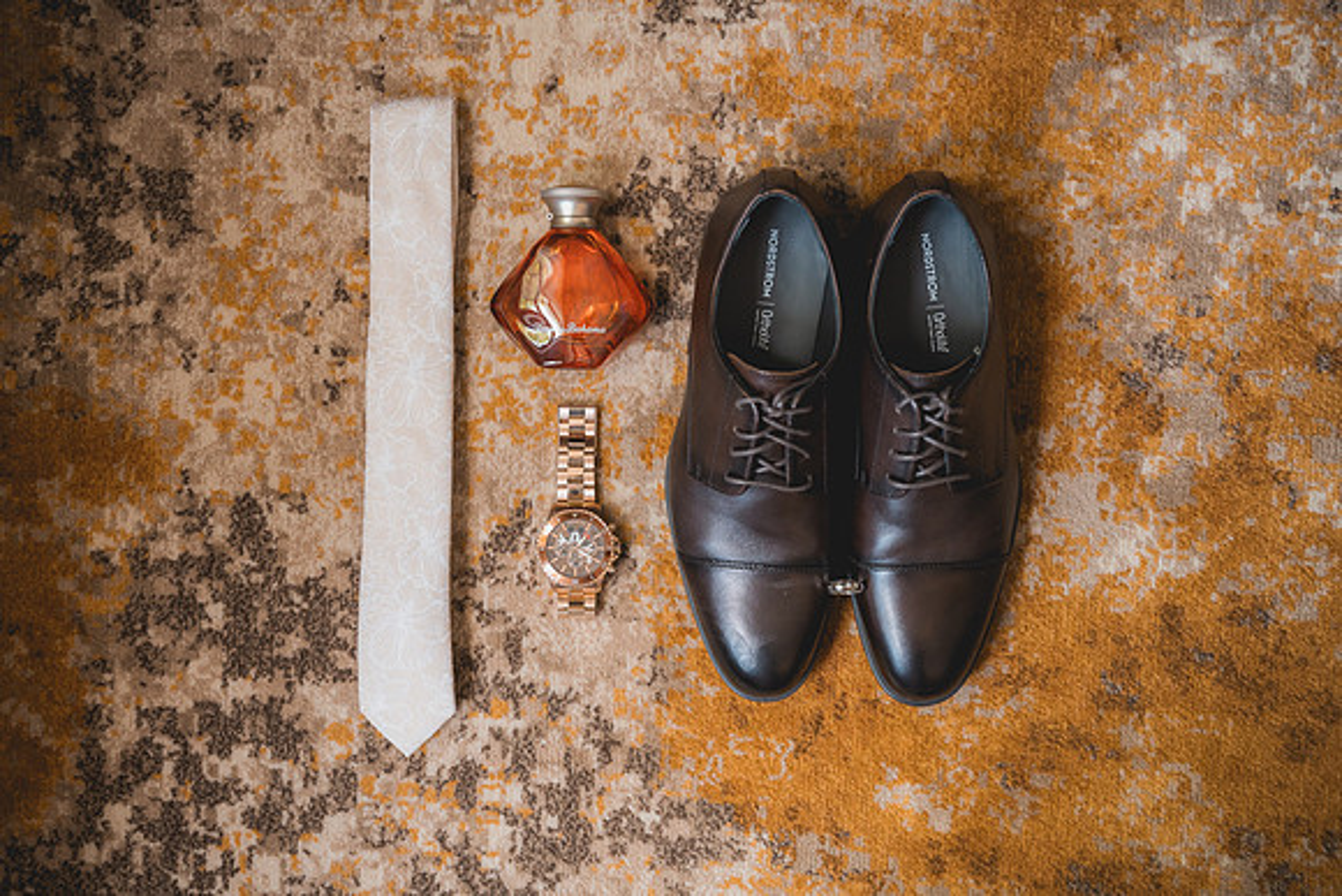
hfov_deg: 39.6
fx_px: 1864
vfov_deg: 27.0
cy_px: 448
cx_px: 671
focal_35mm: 50
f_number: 3.2
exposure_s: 1/160
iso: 1250
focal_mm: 50
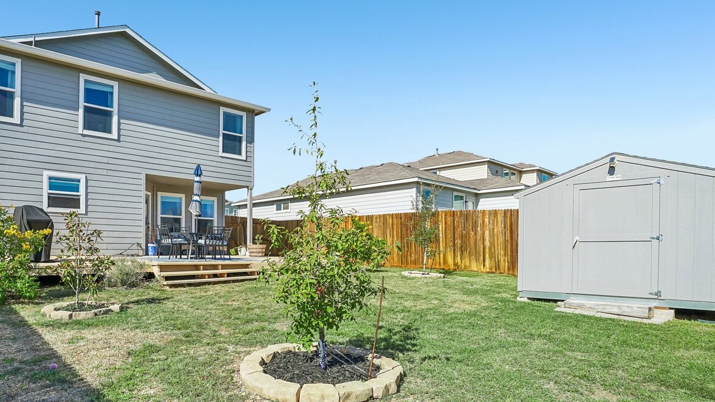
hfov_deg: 78.1
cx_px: 298
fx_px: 436
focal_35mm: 23
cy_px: 252
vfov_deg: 49.0
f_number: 8
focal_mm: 16
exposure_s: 1/400
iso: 200
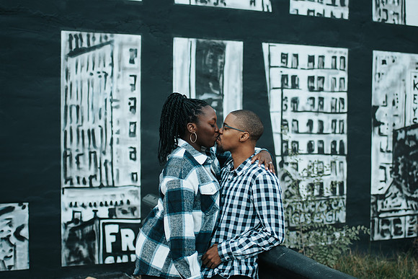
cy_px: 138
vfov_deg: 26.7
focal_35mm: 51
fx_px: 587
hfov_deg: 39.2
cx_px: 205
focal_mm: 35
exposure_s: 1/640
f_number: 1.8
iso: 220
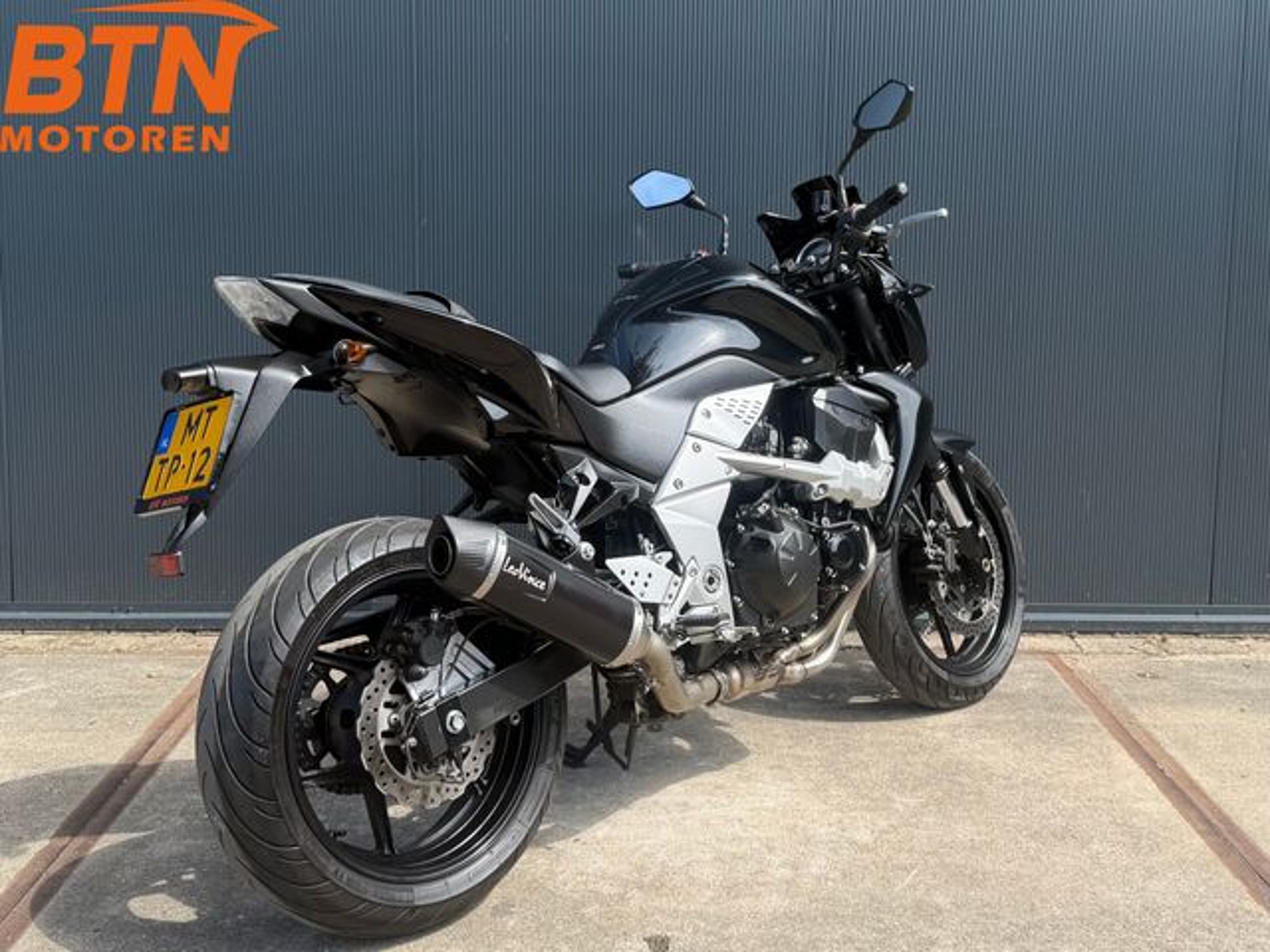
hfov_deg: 71.6
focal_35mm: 24
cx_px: 635
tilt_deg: -5.8
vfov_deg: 56.8
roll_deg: +0.0
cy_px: 476
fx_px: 881
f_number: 1.78
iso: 80
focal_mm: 6.76
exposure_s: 1/1361
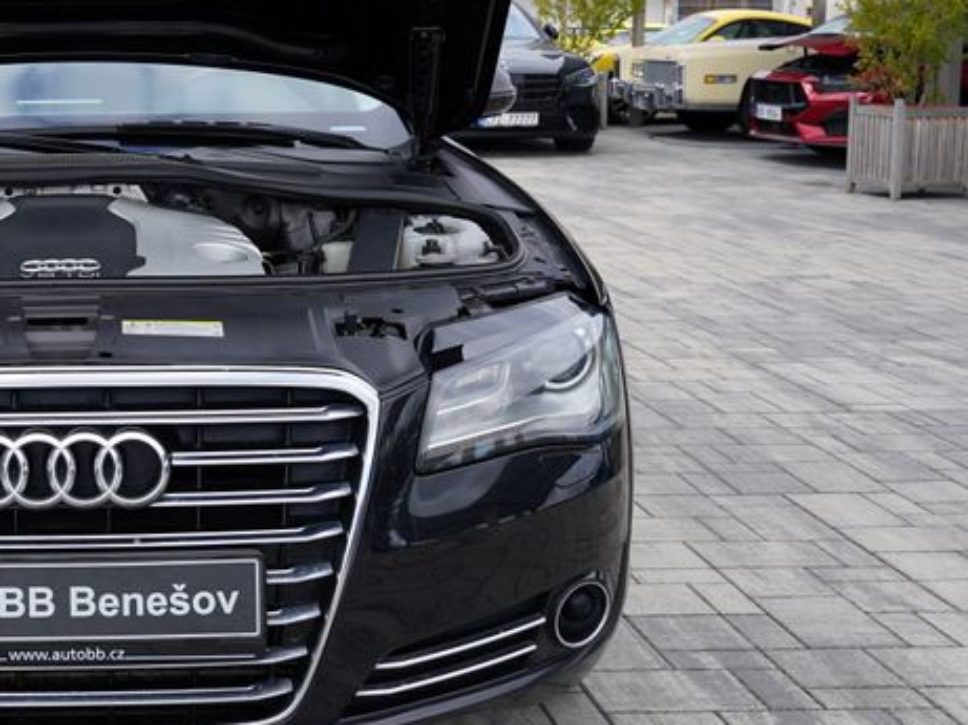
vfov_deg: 23.5
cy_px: 243
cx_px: 61
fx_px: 1732
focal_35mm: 62
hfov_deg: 29.7
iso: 100
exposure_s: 1/160
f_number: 6.3
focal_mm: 29
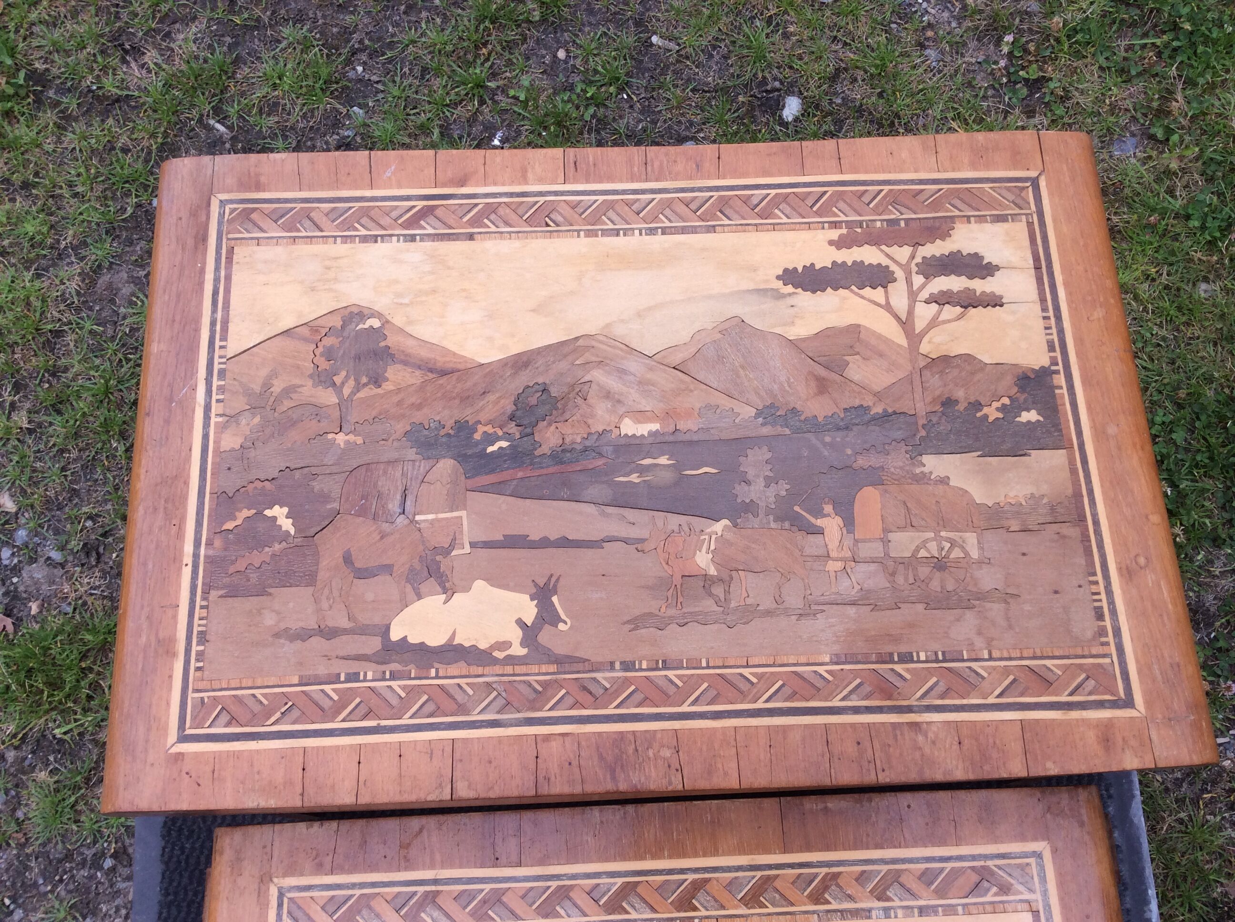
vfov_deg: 44.1
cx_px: 618
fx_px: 1140
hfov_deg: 56.9
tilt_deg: -73.4
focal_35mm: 32
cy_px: 461
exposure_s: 1/110
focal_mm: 3.3
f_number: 2.4
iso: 32
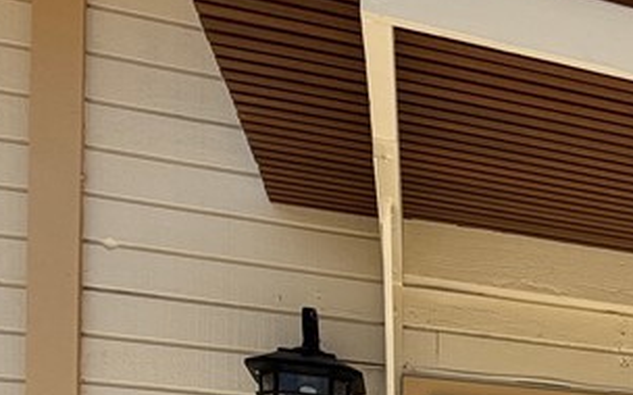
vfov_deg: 20.8
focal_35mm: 50
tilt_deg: -0.5
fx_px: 863
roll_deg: -0.2
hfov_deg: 34.5
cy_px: 636
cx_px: 704
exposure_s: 1/770
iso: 25
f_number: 2.2
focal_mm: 2.22
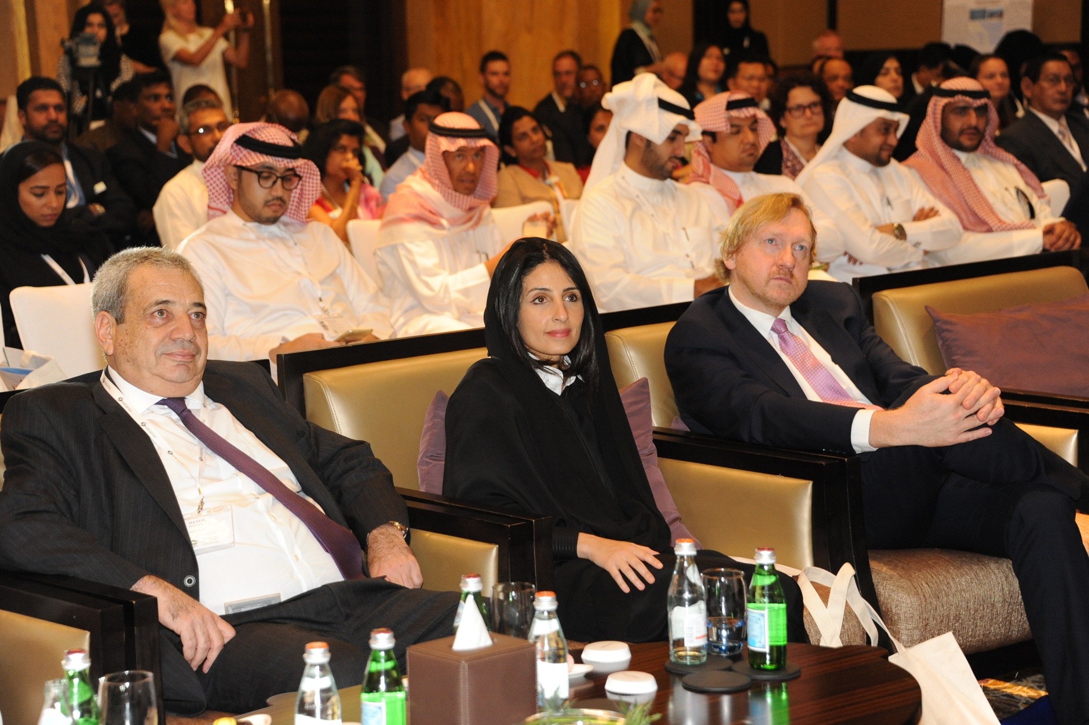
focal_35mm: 92
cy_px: 362
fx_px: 2782
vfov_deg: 14.9
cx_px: 544
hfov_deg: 22.2
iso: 3200
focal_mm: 92
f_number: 5.6
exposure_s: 1/50
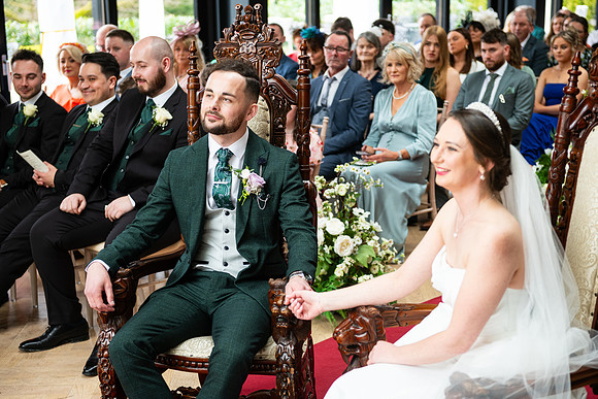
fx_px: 997
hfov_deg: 33.4
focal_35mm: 60
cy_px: 200
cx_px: 299
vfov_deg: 22.6
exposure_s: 1/200
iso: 400
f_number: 3.5
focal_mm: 60
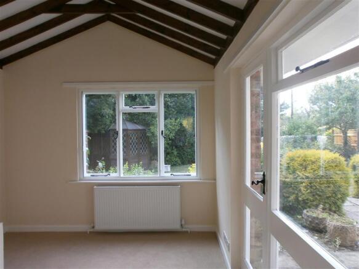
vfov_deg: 51.3
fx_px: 280
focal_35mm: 27
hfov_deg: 65.3
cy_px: 134
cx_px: 180
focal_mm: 4.8
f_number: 2.9
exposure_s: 1/60
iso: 100
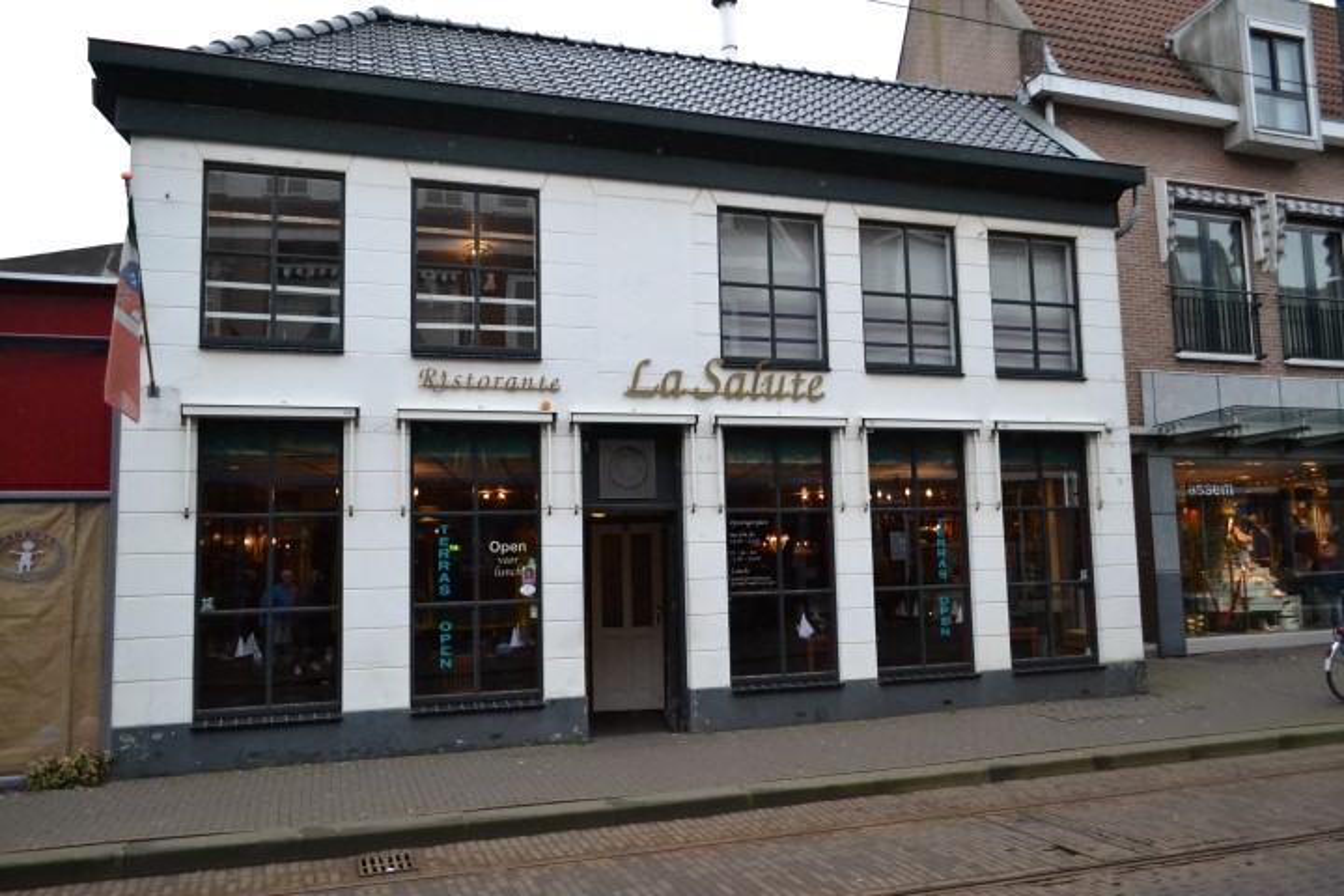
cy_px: 448
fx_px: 1008
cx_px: 672
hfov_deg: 67.4
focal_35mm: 27
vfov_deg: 47.9
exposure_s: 1/1600
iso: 3200
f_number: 3.5
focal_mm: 18
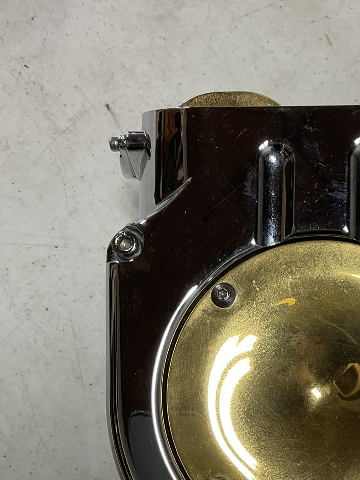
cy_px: 364
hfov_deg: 24.8
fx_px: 804
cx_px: 291
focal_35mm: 58
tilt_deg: -69.5
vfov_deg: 32.6
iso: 50
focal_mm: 3
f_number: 1.8
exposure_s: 1/60
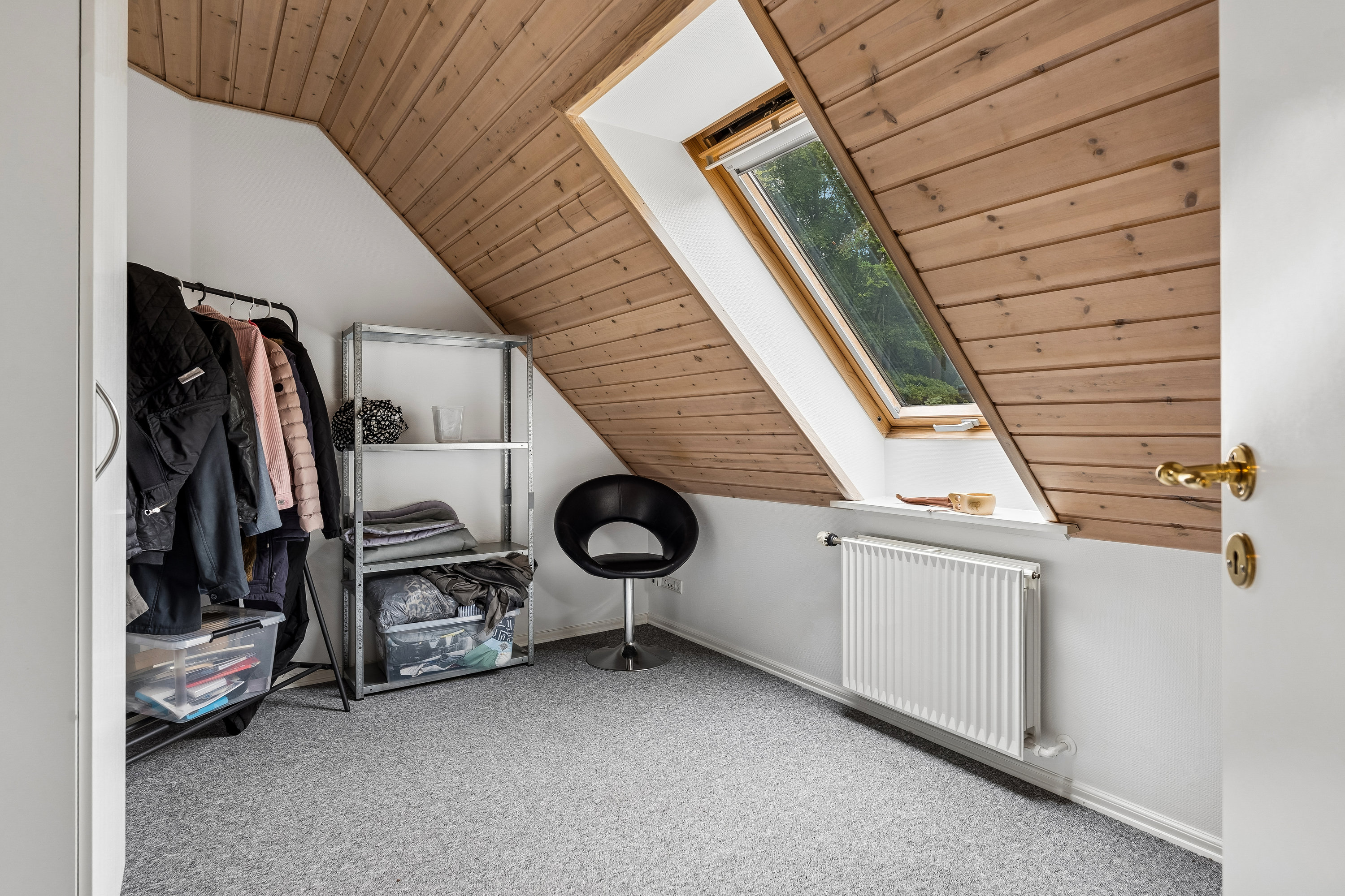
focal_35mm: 19
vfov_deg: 64.6
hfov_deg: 86.9
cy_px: 448
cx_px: 672
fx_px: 710
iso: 200
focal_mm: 19
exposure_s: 1/4
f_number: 8
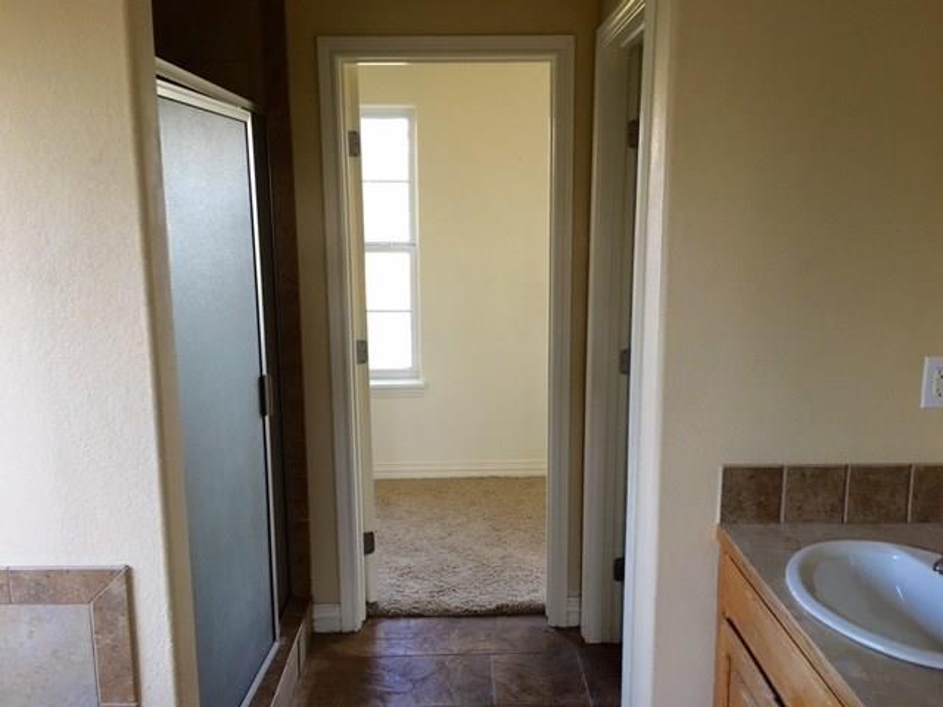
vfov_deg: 48.2
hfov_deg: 61.7
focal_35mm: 29
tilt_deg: -12.1
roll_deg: -0.1
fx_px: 790
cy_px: 354
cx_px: 472
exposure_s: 1/15
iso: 80
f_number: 2.2
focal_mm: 4.15
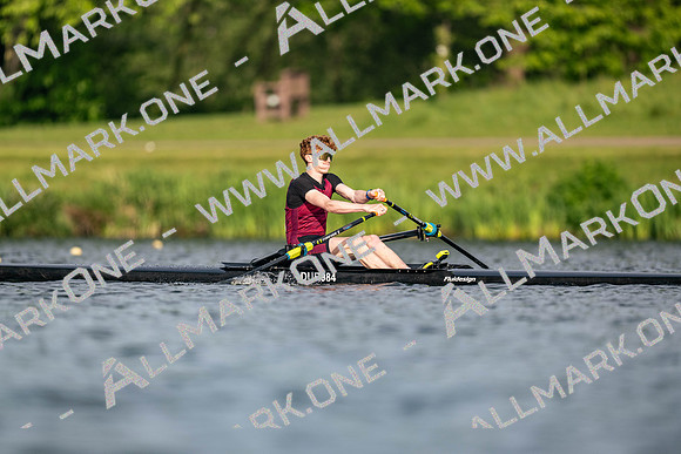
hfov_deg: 3.4
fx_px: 11352
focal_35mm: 600
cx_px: 340
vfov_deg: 2.3
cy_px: 227
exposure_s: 1/2500
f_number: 4
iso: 320
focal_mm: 600
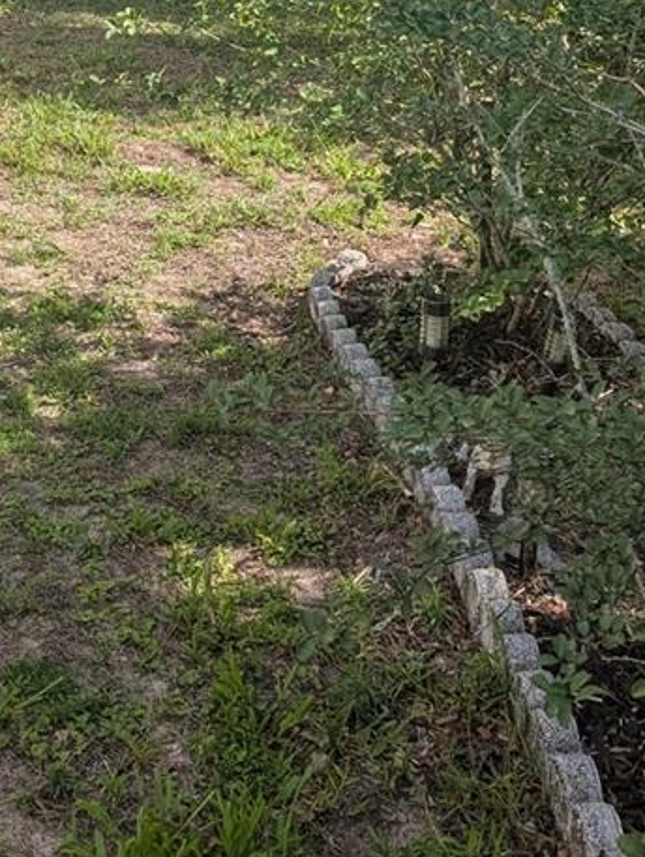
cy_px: 11
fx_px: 1562
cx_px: 202
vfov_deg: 28.8
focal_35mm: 63
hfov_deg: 23.2
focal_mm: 6.9
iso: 21
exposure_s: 1/1134
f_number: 1.68
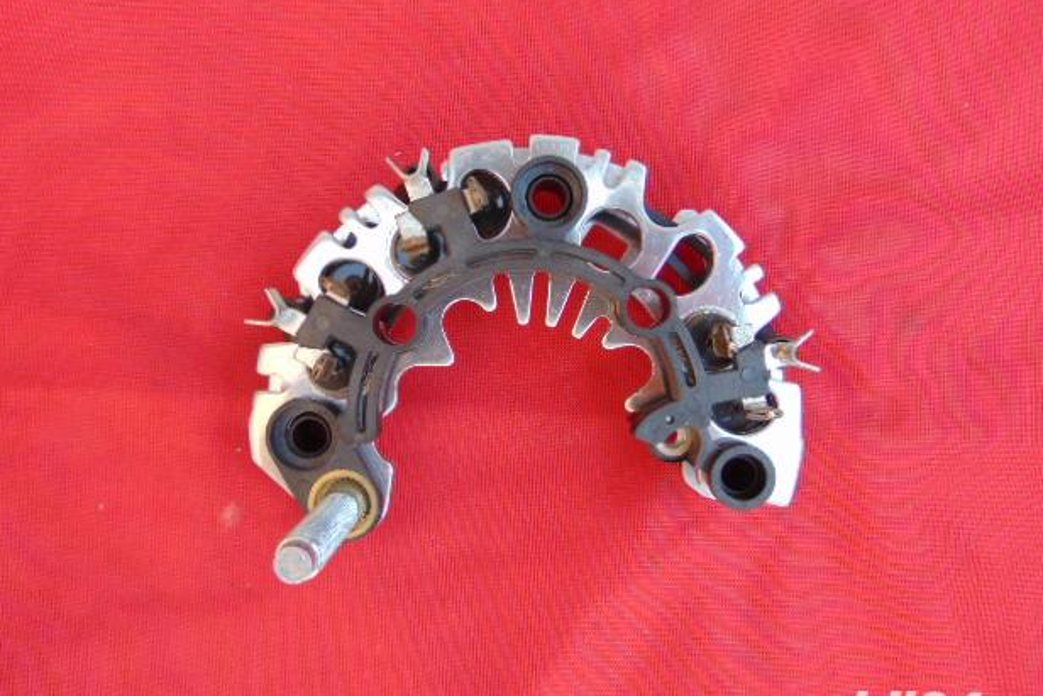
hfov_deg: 67.4
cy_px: 345
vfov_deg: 48.0
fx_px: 782
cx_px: 528
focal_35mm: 27
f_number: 3
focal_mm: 4.5
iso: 80
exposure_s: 1/125
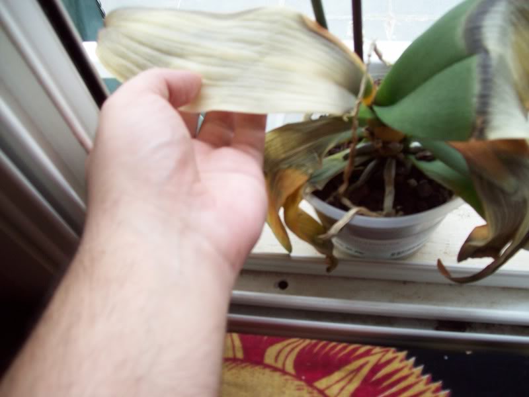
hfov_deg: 51.4
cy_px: 198
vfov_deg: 39.7
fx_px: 550
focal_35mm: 36
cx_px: 264
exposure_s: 1/129
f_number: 2.7
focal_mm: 6
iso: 80
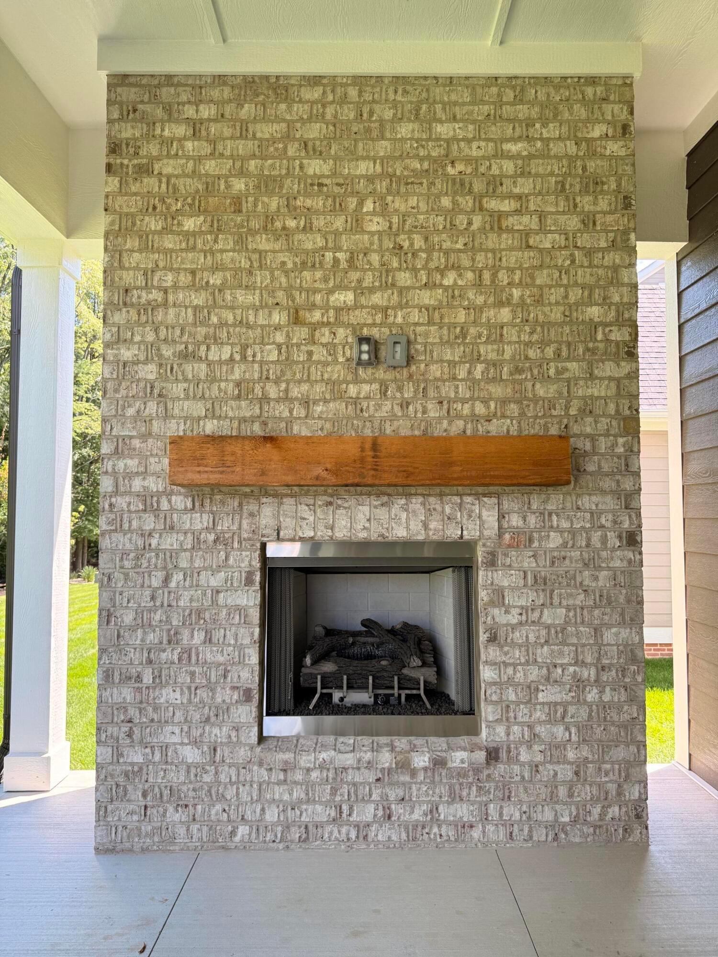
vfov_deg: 71.6
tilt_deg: +3.3
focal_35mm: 24
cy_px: 478
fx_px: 664
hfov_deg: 56.8
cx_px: 359
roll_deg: -0.6
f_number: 1.78
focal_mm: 6.76
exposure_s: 1/381
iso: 100
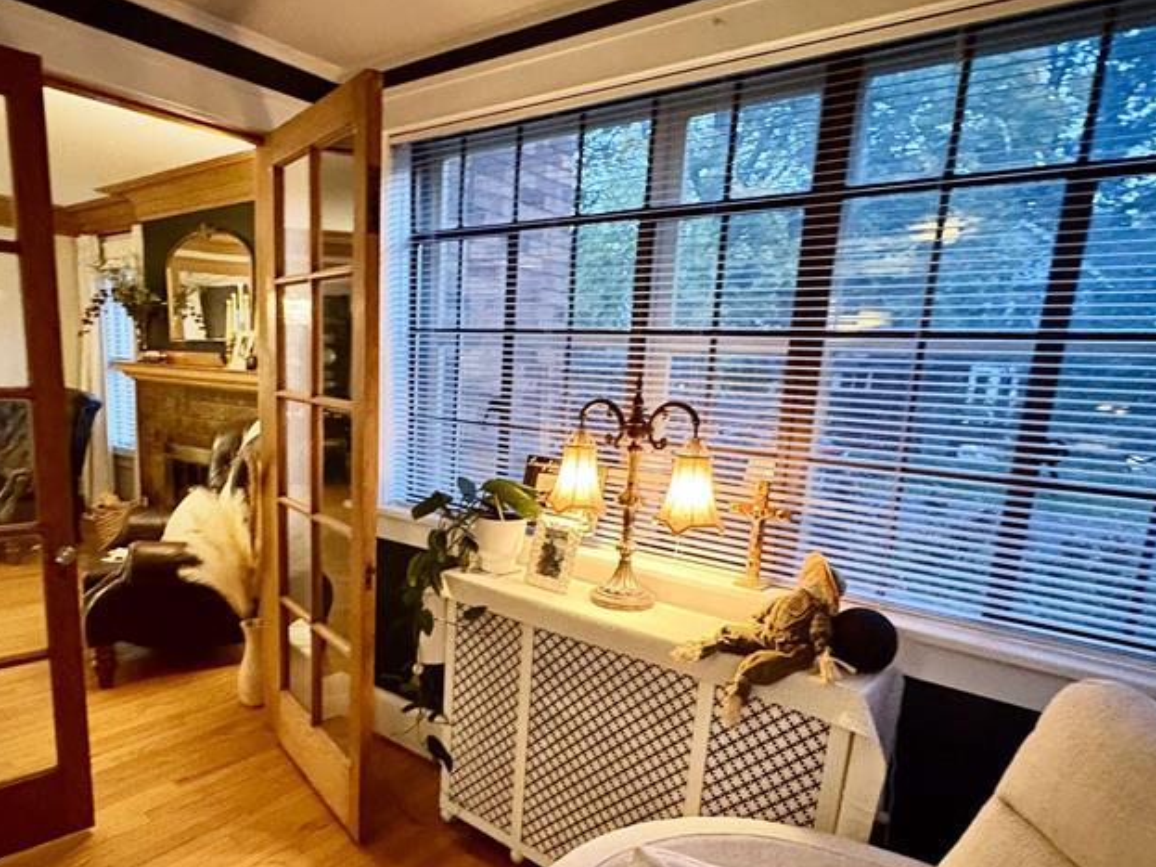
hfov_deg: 73.2
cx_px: 464
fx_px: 768
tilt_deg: -10.4
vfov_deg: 58.3
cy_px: 527
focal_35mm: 23
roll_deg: -2.6
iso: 800
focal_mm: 2.22
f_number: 2.2
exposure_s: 1/40
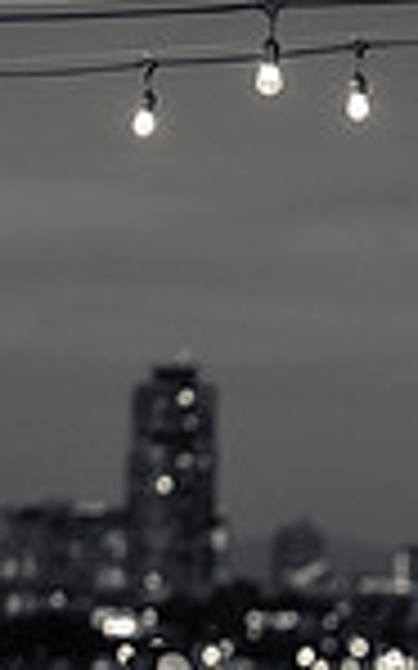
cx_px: 688
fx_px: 3631
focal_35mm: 199
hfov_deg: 6.5
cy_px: 830
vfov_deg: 10.3
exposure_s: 1/250
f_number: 1.2
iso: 800
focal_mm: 50
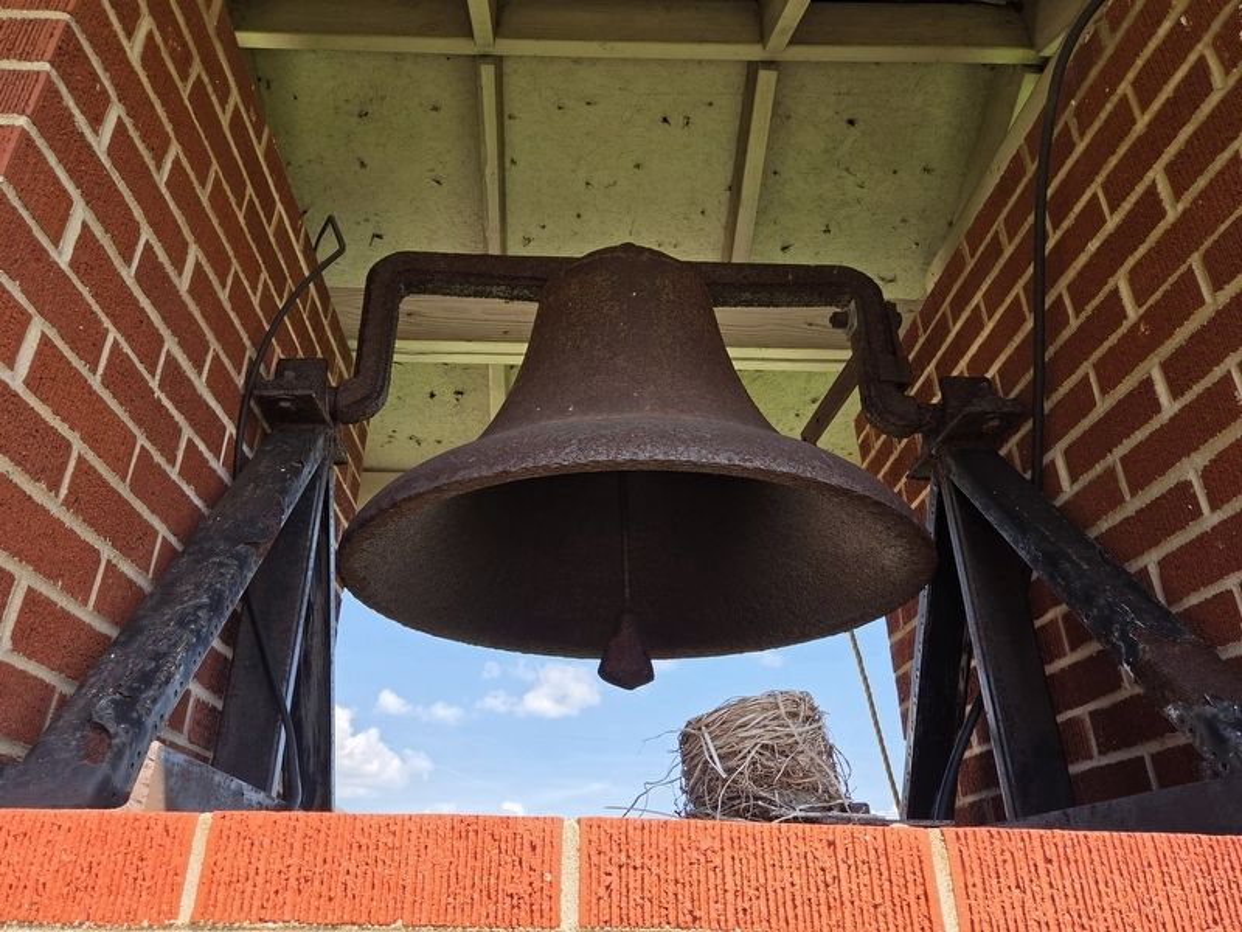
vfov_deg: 58.9
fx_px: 825
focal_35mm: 23
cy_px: 466
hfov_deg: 73.9
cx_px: 621
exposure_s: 1/2500
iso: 80
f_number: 1.8
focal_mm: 5.4
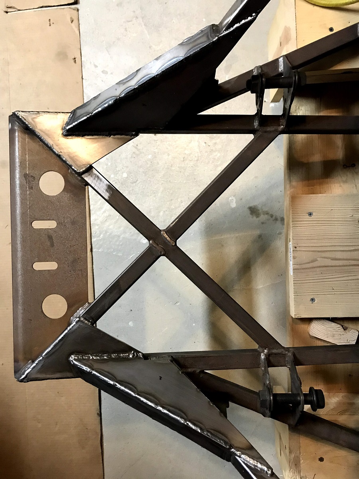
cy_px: 240
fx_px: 387
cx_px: 180
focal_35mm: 28
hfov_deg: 49.7
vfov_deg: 63.4
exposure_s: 1/15
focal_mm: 3.99
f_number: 1.8
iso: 64
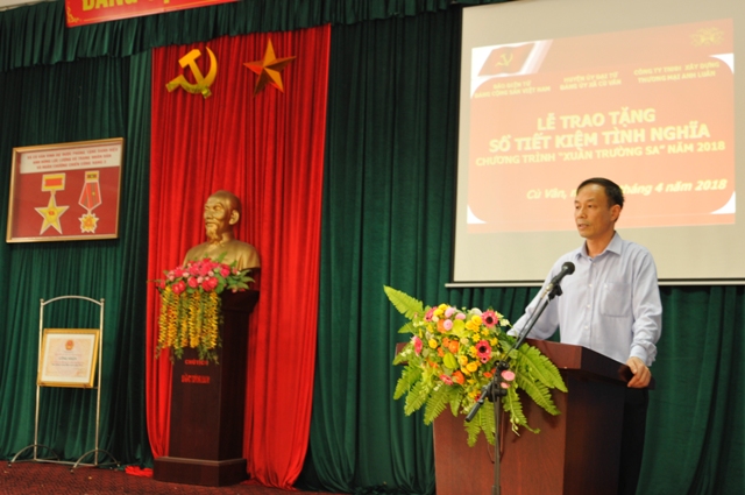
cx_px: 372
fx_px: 992
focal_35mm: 48
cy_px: 248
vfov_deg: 28.0
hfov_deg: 41.2
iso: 400
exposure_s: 1/13
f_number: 4
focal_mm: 32
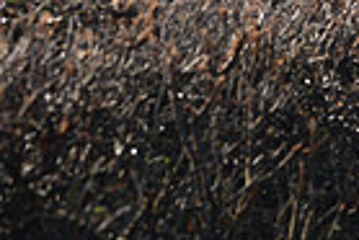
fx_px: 4582
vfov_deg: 3.0
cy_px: 15
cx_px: 669
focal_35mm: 459
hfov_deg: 4.4
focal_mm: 110
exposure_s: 1/1250
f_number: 7.1
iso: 1000
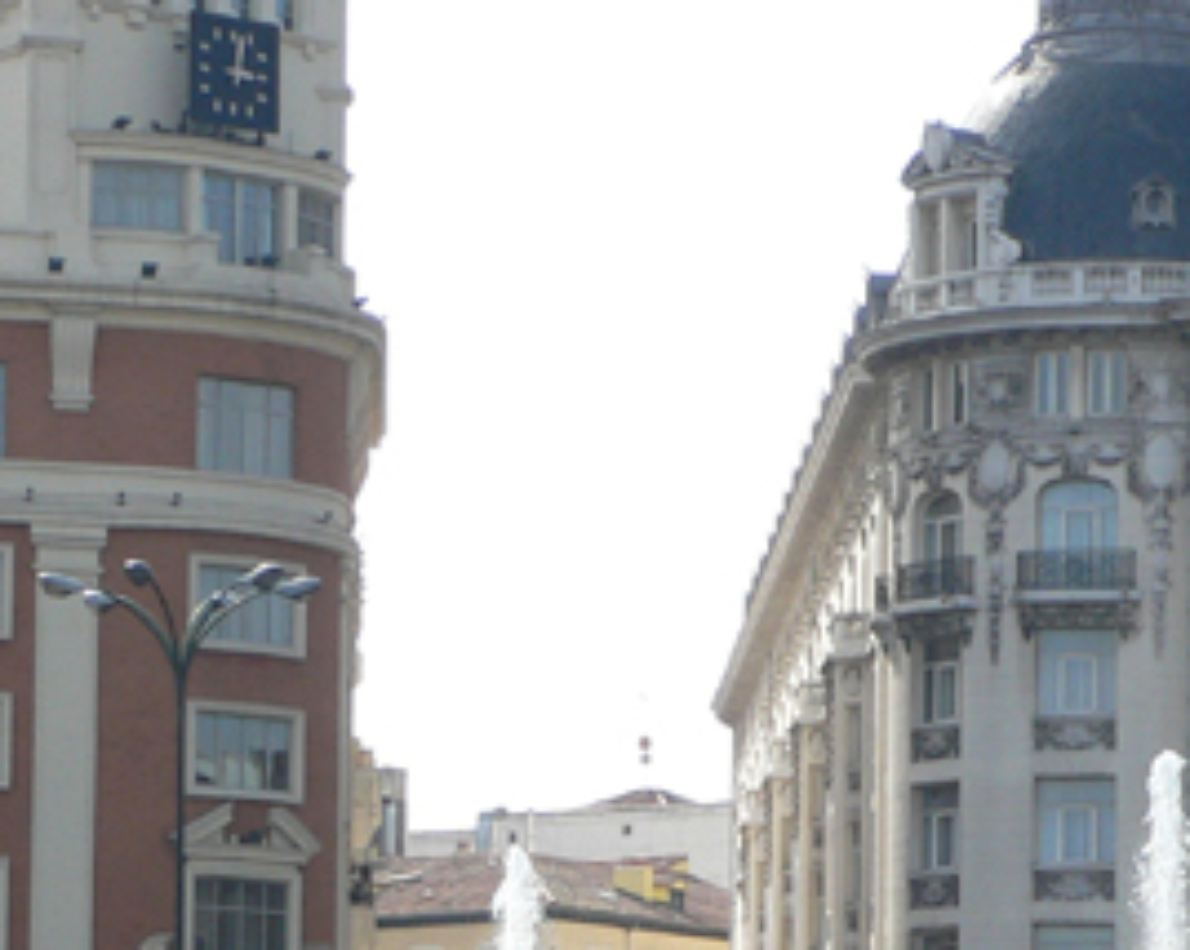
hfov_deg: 9.8
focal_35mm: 197
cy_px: 968
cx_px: 844
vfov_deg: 7.8
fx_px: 6933
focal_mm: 11.9
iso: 100
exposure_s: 1/400
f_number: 4.6
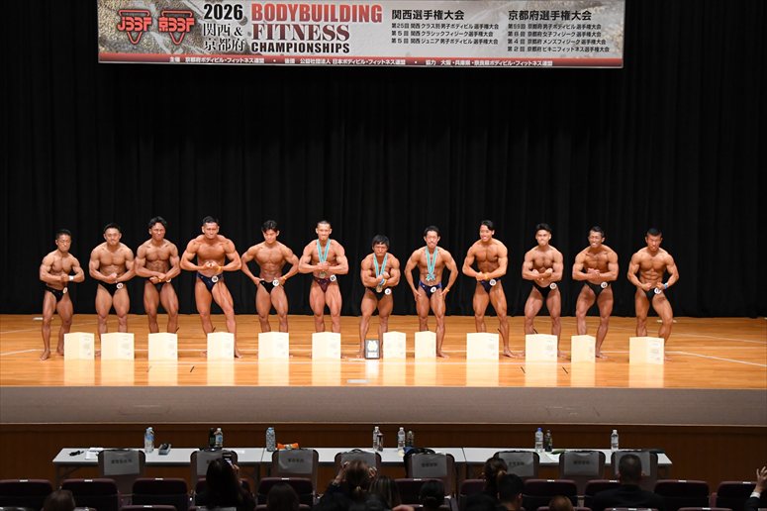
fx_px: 1853
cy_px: 256
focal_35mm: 87
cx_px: 384
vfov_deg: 15.7
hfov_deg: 23.4
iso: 4000
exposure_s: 1/400
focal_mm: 58
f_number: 5.6
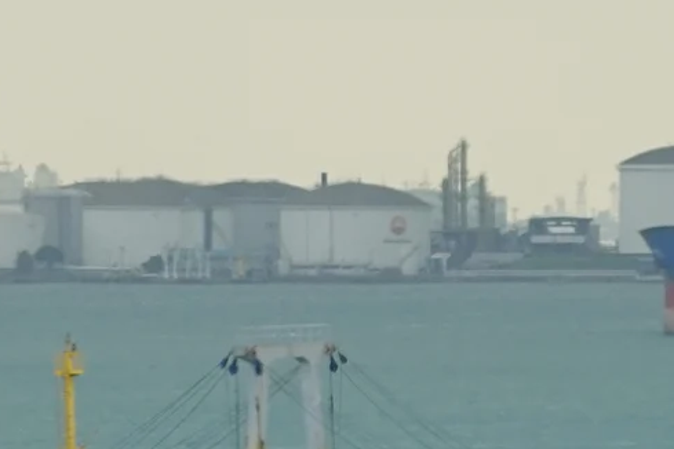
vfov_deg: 1.4
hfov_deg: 2.1
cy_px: 791
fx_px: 18271
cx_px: 227
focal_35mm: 976
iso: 100
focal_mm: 71.86
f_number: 4.5
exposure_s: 1/400
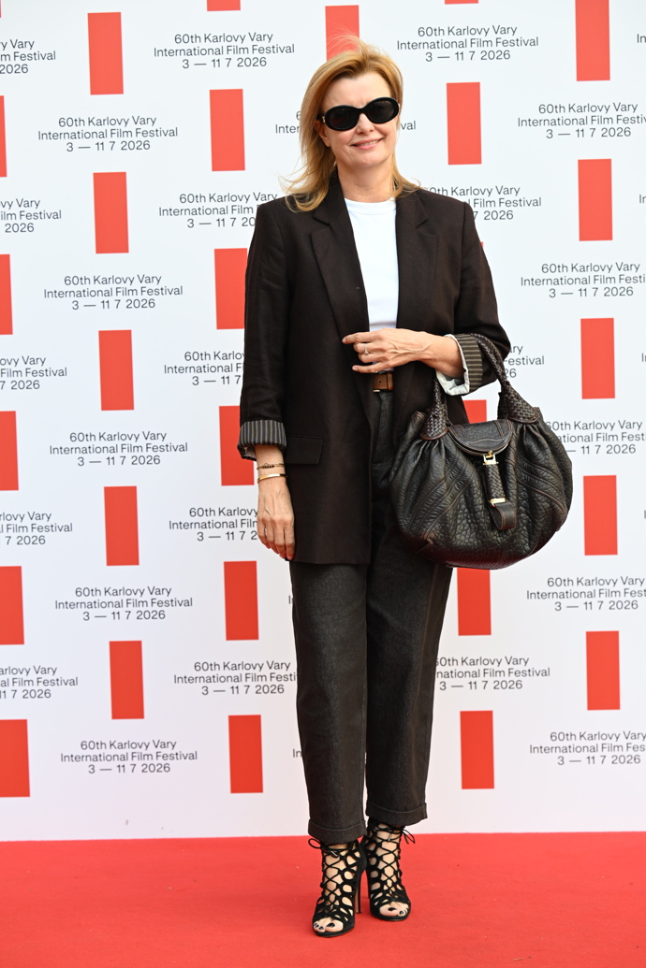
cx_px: 323
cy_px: 484
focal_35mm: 94
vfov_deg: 21.7
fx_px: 2530
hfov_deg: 14.6
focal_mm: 94
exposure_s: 1/1000
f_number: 4.5
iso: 800
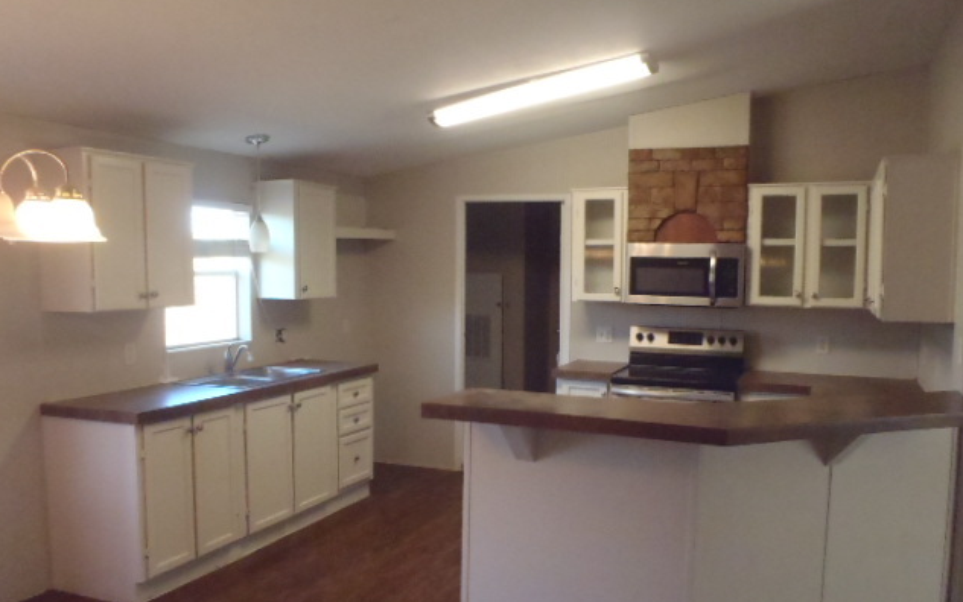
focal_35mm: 30
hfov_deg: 62.9
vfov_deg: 41.8
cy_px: 342
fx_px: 788
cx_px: 482
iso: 800
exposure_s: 1/100
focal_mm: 5
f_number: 3.9
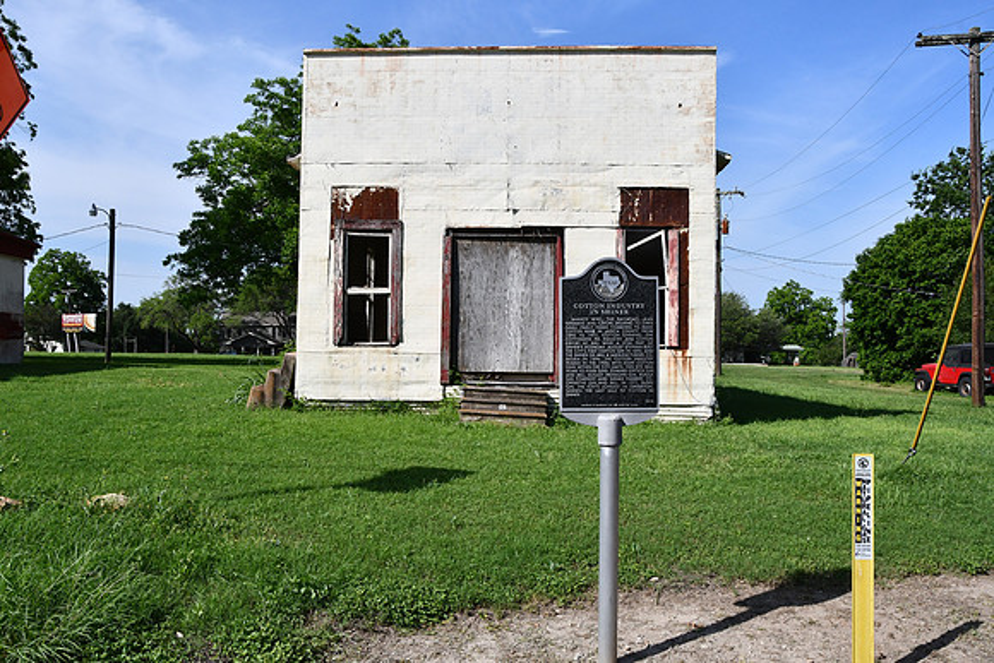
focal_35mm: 31
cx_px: 497
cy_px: 332
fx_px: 856
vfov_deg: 42.3
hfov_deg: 60.3
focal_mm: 21
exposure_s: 1/1000
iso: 800
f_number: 16
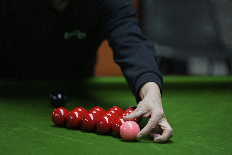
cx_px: 116
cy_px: 78
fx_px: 1289
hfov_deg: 10.3
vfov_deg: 6.9
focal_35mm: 200
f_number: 2.8
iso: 1000
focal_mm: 200
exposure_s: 1/400
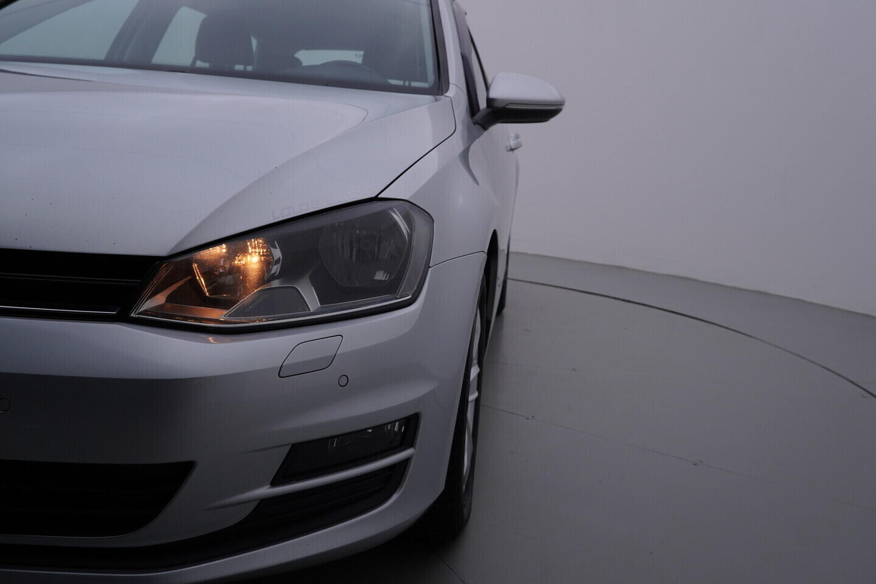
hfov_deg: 53.1
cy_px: 292
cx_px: 438
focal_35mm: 36
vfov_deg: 36.9
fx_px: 876
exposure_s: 1/160
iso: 125
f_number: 5.6
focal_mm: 24
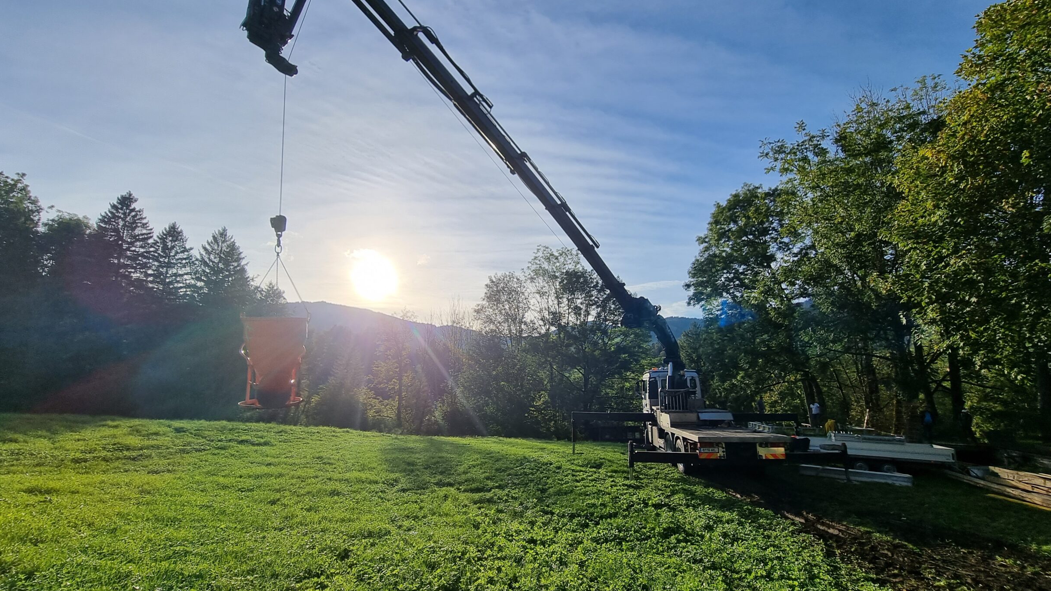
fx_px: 418
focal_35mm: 15
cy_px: 297
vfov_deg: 70.5
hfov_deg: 103.0
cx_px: 534
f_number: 2.2
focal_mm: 2.2
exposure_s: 1/2512
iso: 50
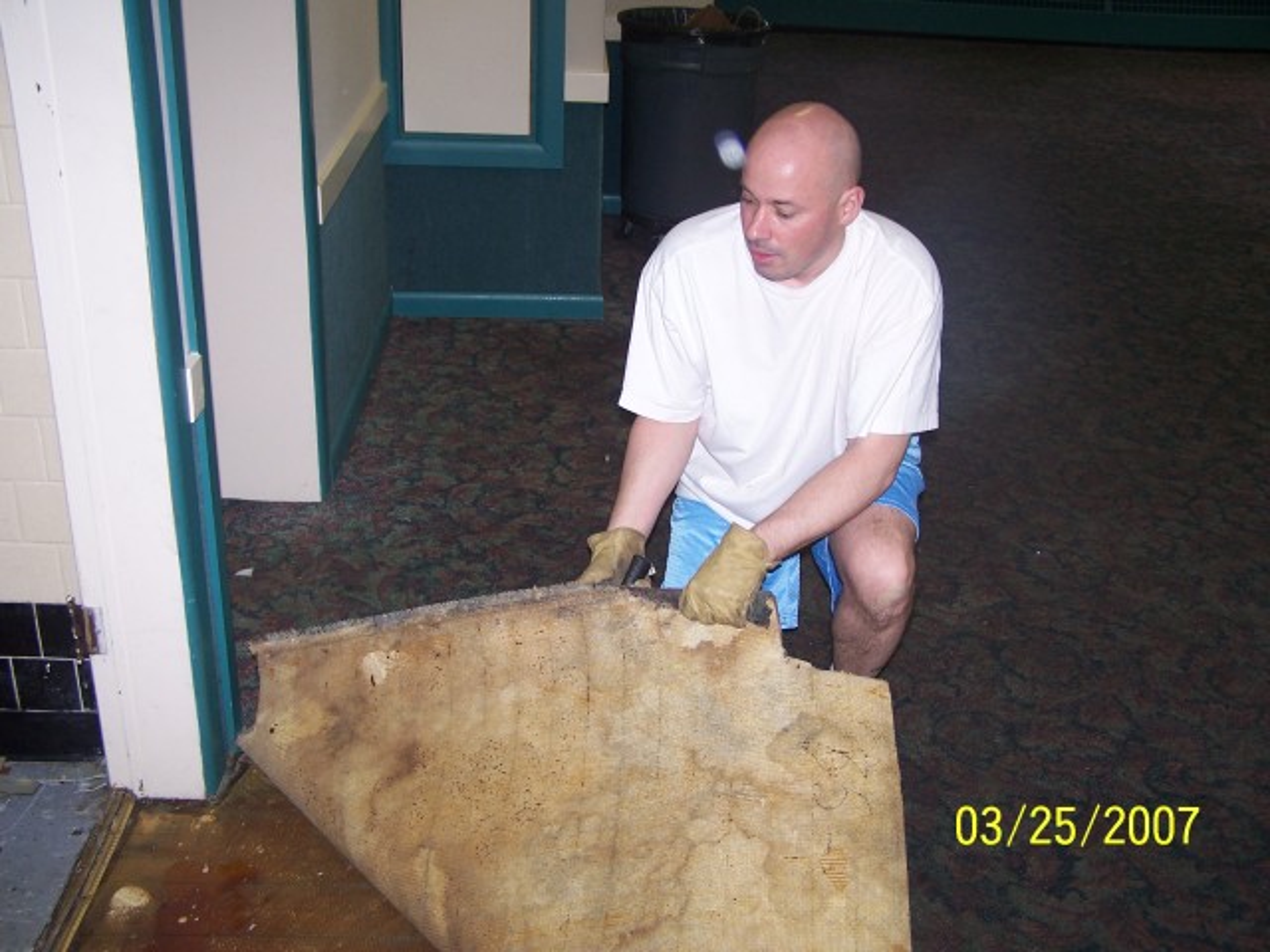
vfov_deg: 37.7
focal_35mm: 38
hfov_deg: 49.0
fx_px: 1394
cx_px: 635
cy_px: 476
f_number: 2.8
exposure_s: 1/60
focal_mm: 6.3
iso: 80
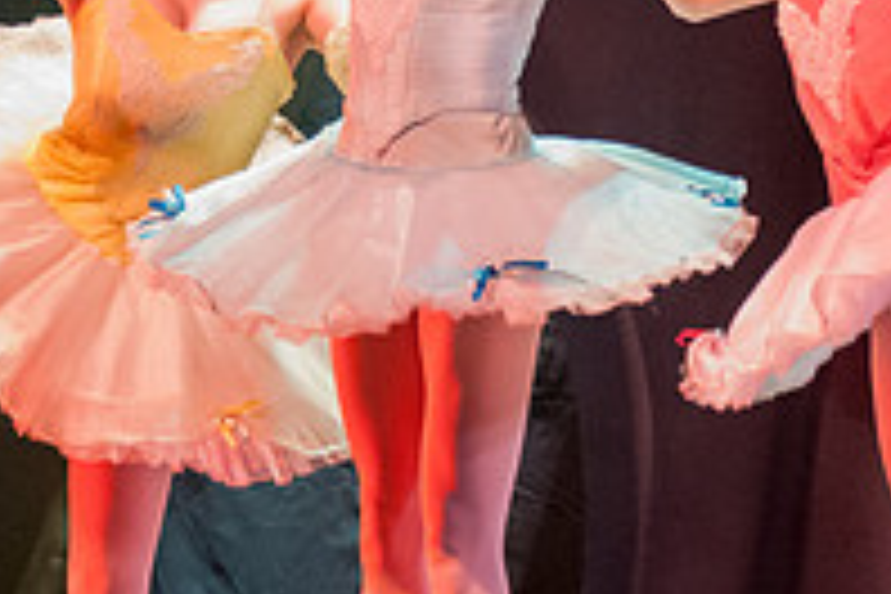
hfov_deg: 6.7
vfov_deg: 4.4
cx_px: 828
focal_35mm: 309
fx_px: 7647
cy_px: 205
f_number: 2.8
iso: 3200
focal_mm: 70
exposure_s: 1/400
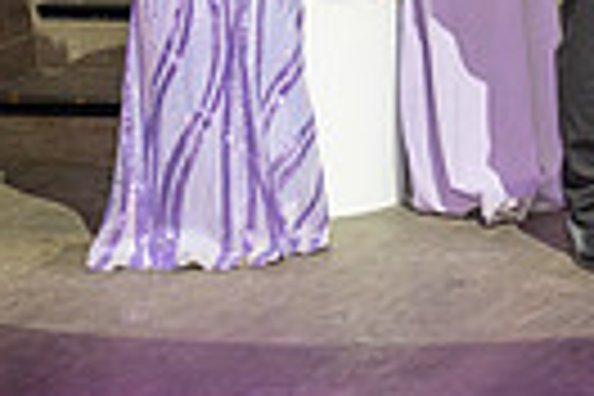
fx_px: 3844
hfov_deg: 8.4
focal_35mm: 233
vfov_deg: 5.8
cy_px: -196
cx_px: 1143
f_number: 4
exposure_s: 1/125
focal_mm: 53
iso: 1000
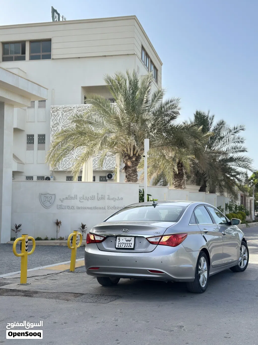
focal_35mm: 48
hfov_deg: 30.3
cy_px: 172
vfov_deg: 39.7
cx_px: 129
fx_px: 477
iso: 100
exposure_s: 1/2667
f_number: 1.78
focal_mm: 6.86
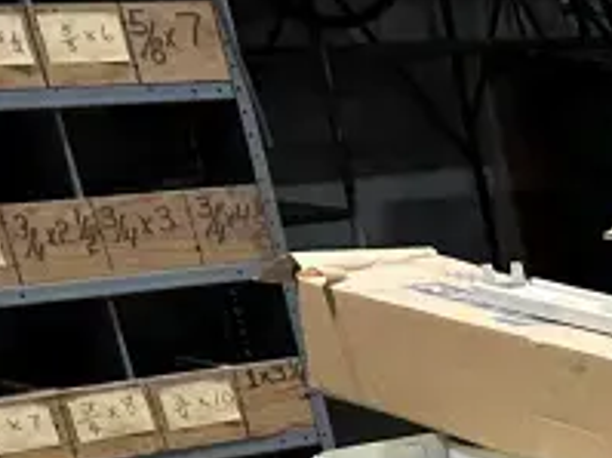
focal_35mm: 116
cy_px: 990
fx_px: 2050
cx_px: 1467
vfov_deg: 11.2
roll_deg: +0.9
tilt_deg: -26.8
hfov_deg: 12.9
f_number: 1.78
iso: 200
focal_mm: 6.86
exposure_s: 1/60
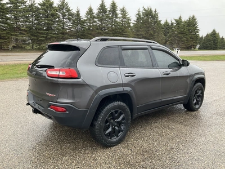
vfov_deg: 48.2
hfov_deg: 61.7
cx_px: 112
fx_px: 188
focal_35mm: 29
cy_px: 84
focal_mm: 3
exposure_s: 1/122
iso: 32
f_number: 1.8
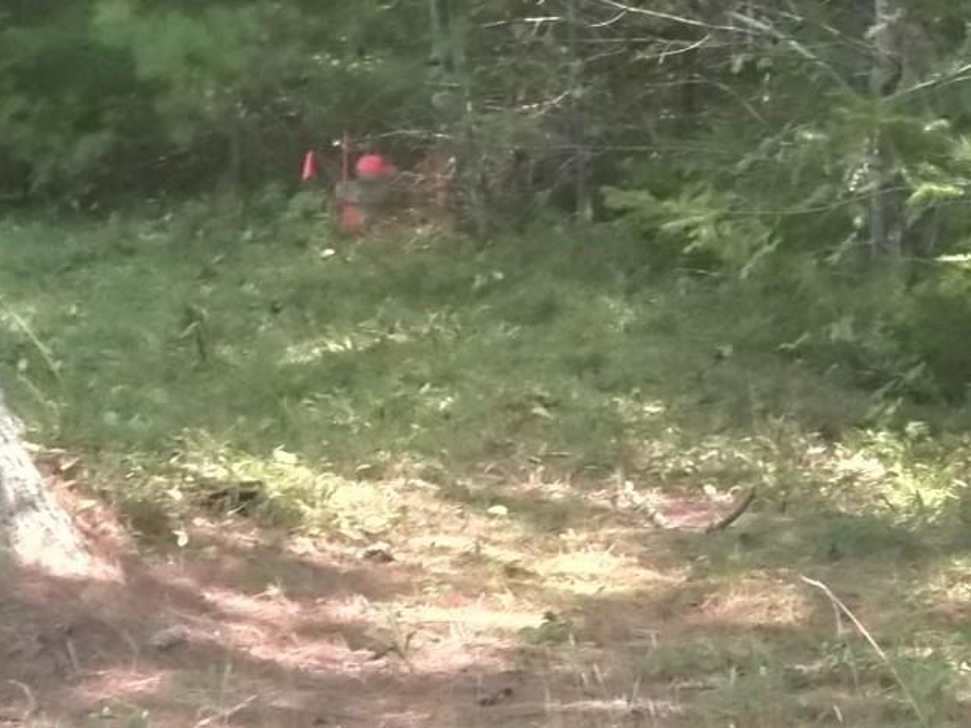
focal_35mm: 191
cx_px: 485
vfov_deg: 7.8
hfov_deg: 10.4
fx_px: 5357
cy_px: 204
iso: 400
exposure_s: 1/80
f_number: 5.1
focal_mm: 21
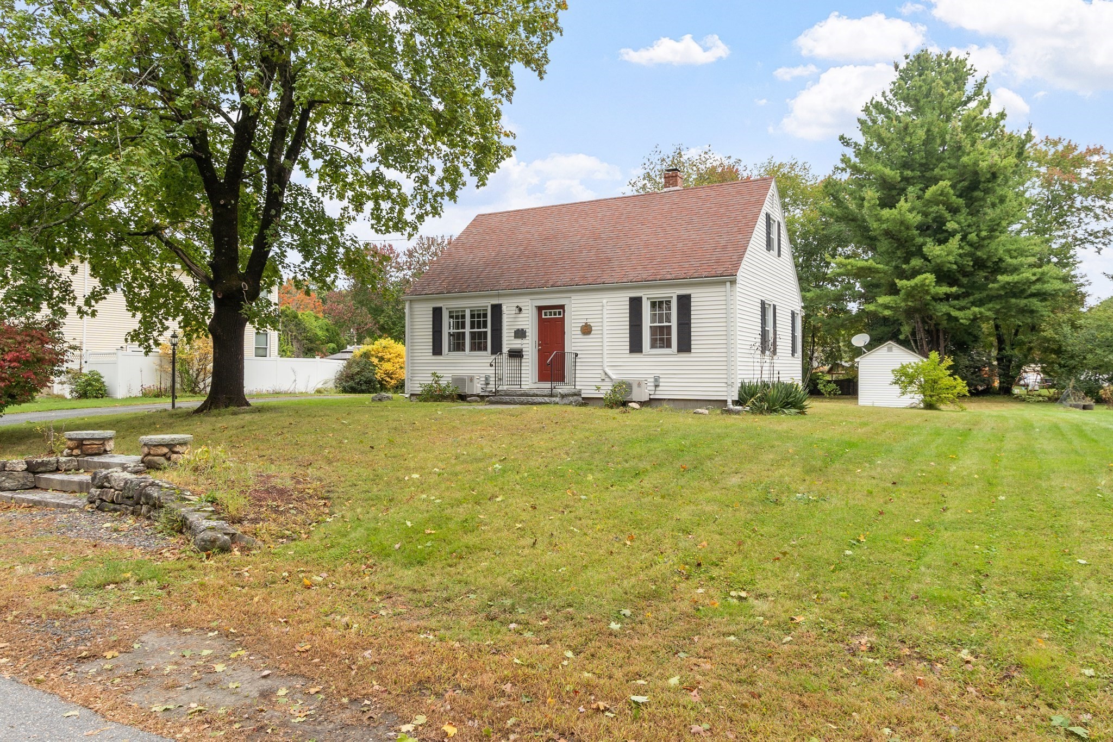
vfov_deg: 57.2
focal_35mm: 22
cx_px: 556
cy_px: 371
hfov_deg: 78.6
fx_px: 680
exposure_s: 1/125
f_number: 8
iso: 160
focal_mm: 15
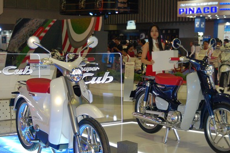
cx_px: 128
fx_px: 432
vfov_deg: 20.1
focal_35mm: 68
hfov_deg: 29.8
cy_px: 90
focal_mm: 35
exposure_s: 1/125
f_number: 3.3
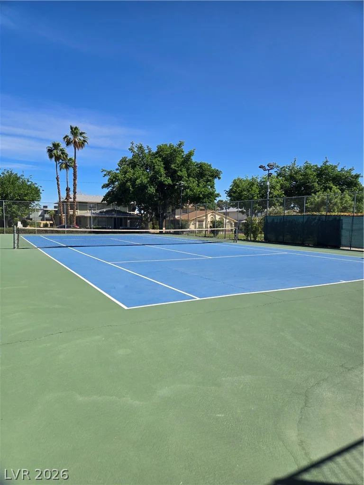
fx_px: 322
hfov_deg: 58.9
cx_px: 182
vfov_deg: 73.9
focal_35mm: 23
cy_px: 242
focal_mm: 5.4
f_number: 1.8
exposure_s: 1/2016
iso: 25
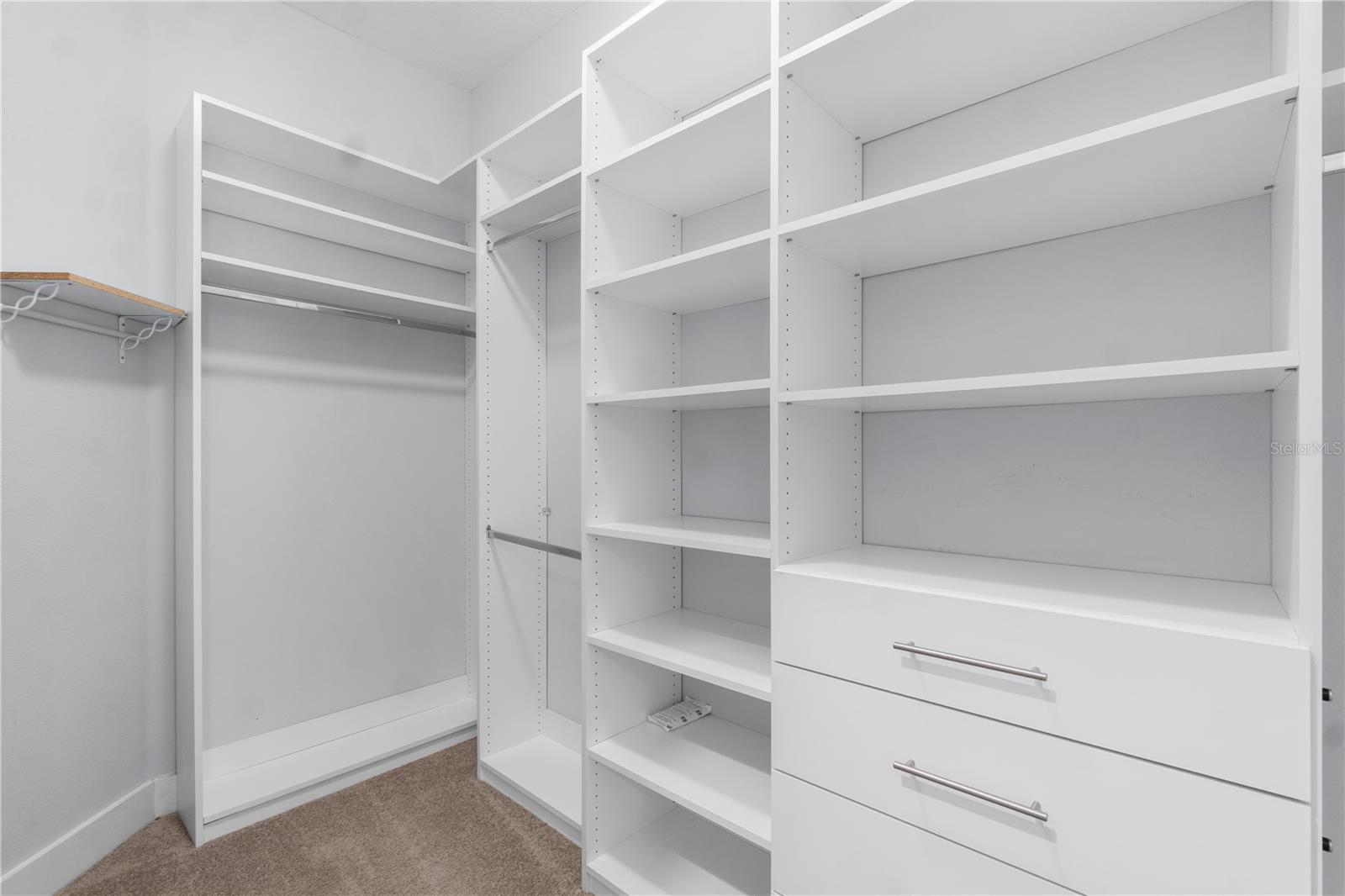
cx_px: 672
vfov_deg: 77.3
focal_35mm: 15
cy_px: 448
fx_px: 560
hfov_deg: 100.4
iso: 100
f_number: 9
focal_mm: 10
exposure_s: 1.3
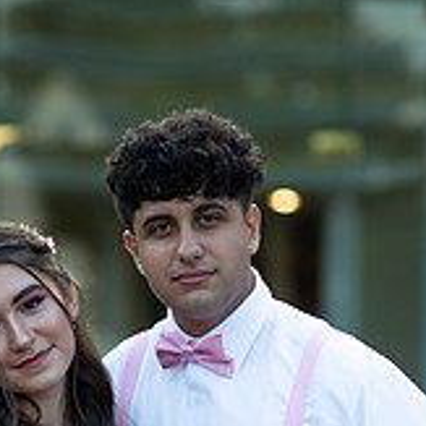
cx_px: 169
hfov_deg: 8.8
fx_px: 2771
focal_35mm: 199
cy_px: 491
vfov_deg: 8.7
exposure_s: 1/1000
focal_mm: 85
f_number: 2
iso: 250
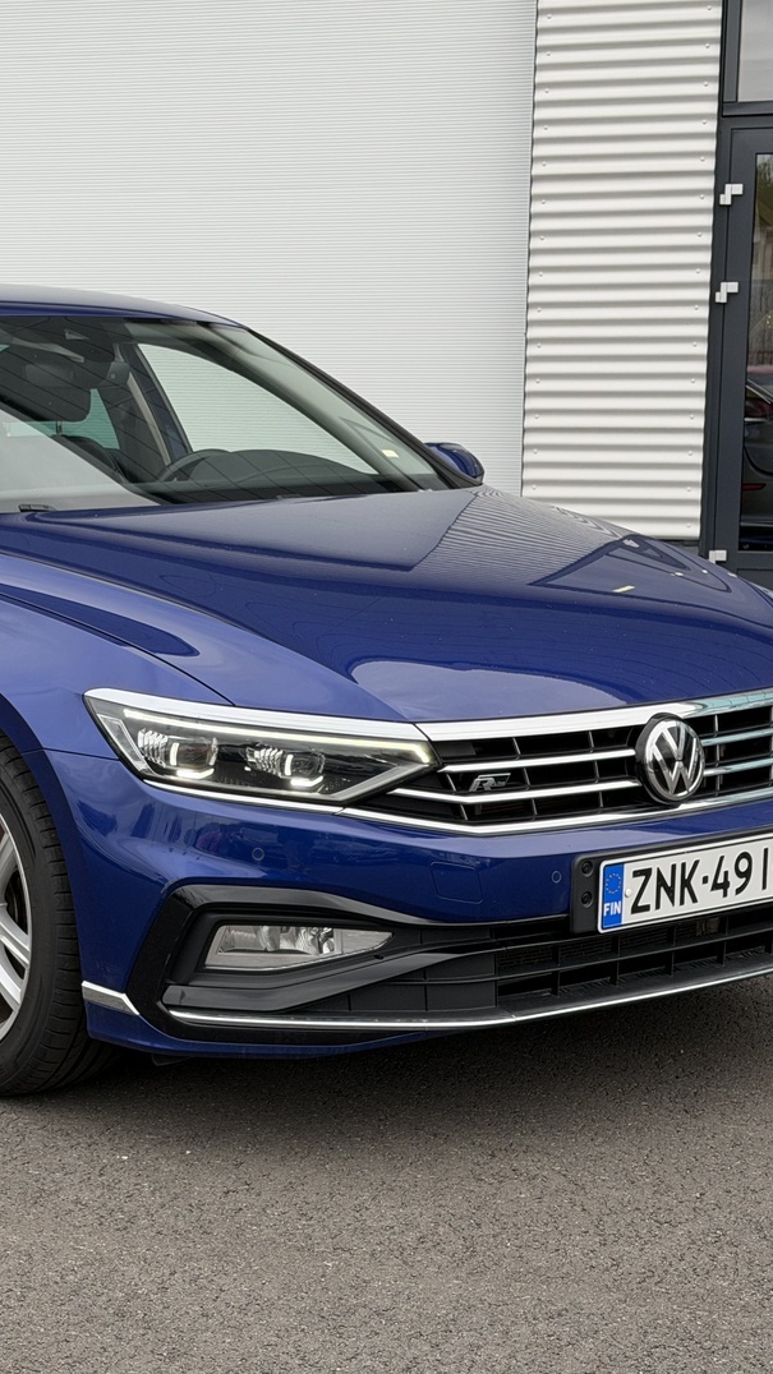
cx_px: 103
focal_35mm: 70
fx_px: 2552
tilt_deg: -7.4
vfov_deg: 30.2
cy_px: 687
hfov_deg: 17.0
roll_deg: +0.0
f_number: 1.78
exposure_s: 1/596
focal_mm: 6.76
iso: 64
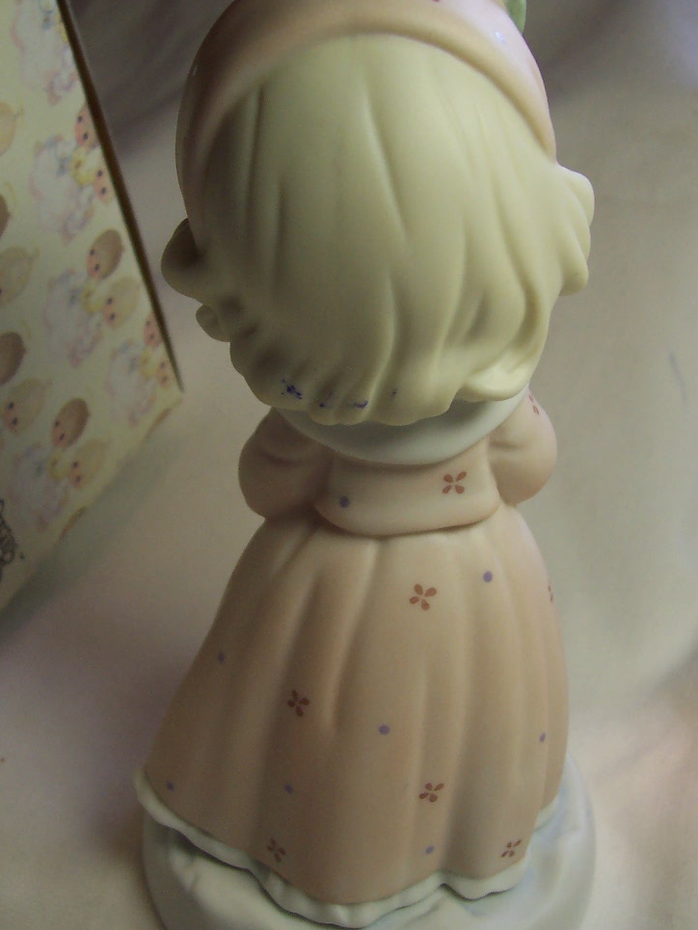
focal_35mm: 46
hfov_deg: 31.5
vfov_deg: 41.2
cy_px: 490
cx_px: 373
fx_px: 1236
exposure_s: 1/125
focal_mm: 5.6
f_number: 2.8
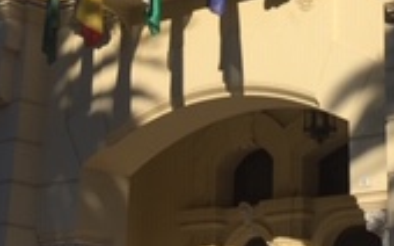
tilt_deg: +24.8
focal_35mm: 116
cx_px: 273
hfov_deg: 17.9
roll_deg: -0.4
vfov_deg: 10.9
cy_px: -123
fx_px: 1245
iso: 25
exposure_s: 1/2653
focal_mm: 4.15
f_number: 2.2
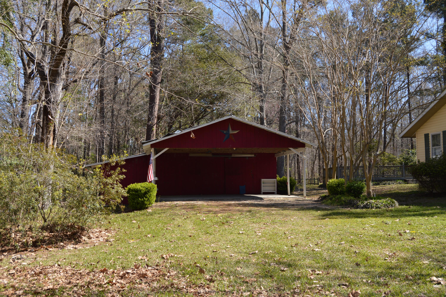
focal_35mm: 36
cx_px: 223
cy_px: 148
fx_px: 446
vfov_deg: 36.8
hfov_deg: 53.2
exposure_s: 1/200
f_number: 6.3
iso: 100
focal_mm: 24
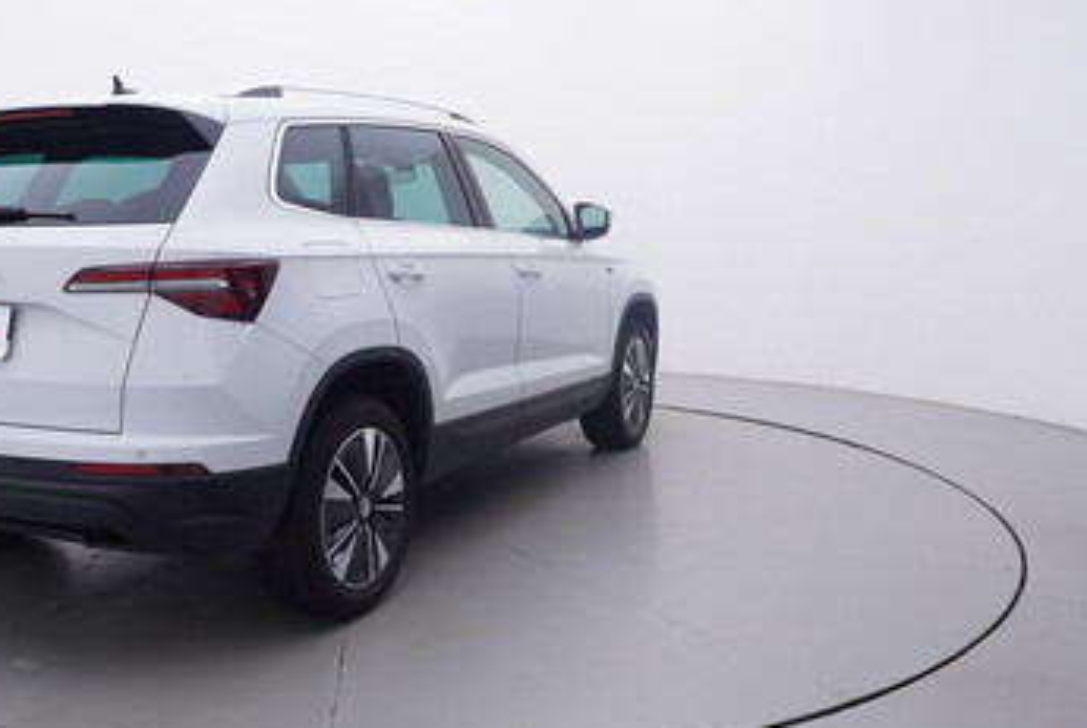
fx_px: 1082
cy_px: 342
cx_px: 367
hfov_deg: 52.4
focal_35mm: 36
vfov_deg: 37.2
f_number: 5
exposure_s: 1/80
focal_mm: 15
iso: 200
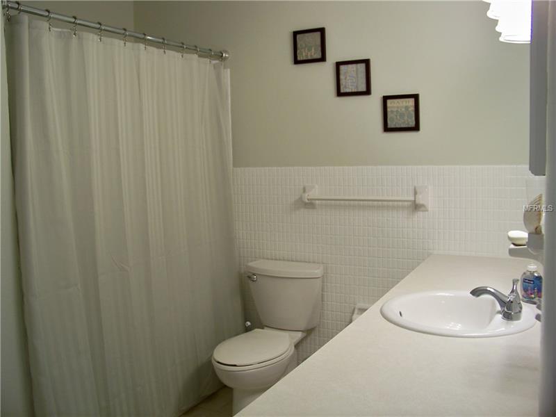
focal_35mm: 33
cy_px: 208
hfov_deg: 55.4
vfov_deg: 42.9
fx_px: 530
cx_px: 278
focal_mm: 5.85
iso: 80
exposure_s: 1/30
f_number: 2.8
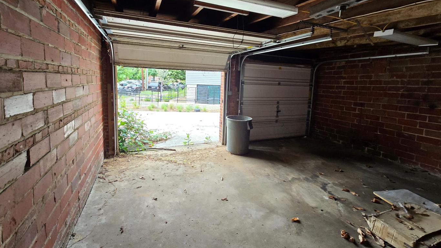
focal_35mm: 15
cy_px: 99
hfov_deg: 102.9
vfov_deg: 69.8
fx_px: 175
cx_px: 212
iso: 100
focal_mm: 2.2
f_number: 2.2
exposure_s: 1/60
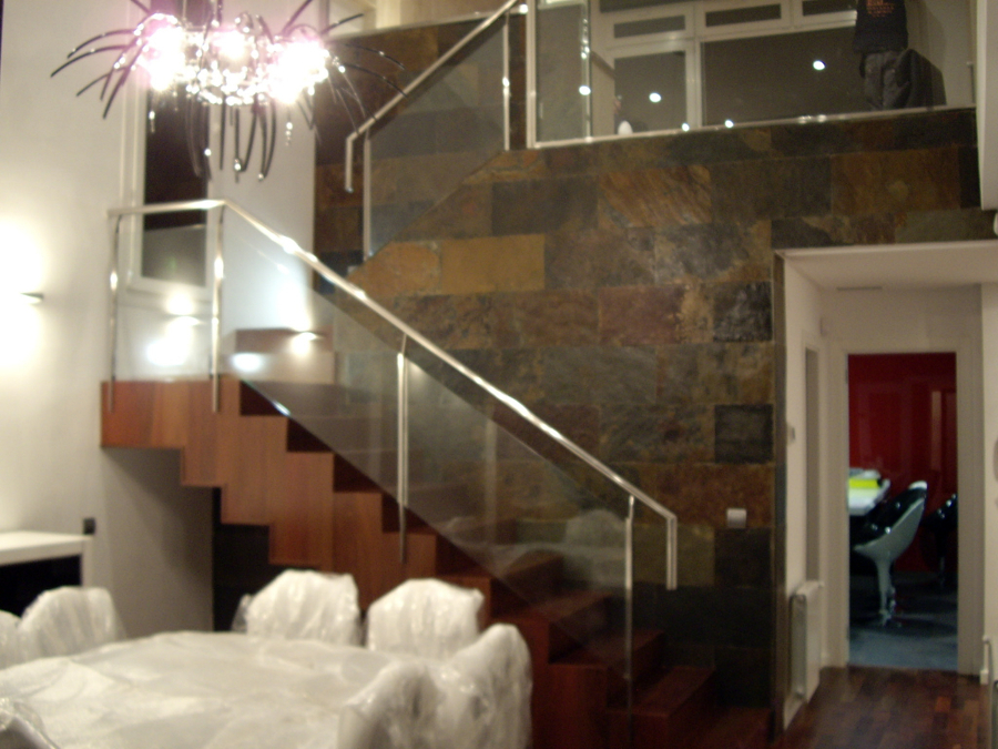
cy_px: 374
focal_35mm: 38
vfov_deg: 37.7
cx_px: 499
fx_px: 1096
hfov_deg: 49.0
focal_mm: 7.9
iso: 200
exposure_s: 1/8
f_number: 2.8
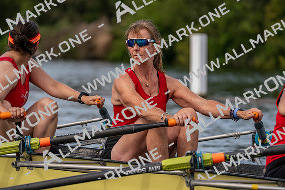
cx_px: 142
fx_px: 2193
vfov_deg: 5.0
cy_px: 95
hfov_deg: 7.4
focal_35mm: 277
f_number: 5.6
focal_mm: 277
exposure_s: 1/1600
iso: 320
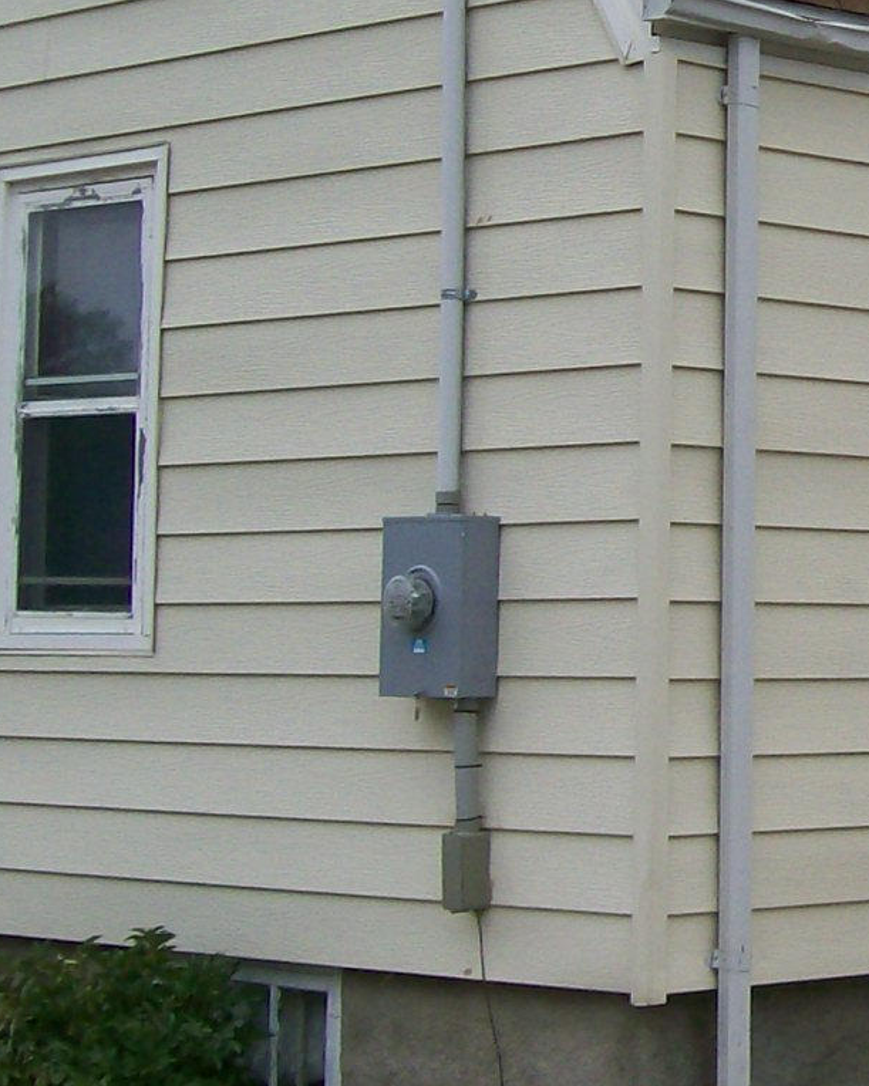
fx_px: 3408
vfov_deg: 18.0
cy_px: 337
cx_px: 1357
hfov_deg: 13.6
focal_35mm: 106
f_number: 2.7
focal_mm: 6
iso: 80
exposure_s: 1/508
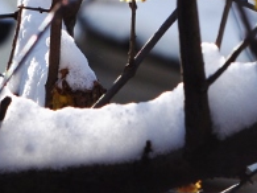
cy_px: -109
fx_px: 4029
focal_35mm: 543
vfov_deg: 2.7
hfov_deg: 3.7
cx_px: 136
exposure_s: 1/320
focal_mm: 92
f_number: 10
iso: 200
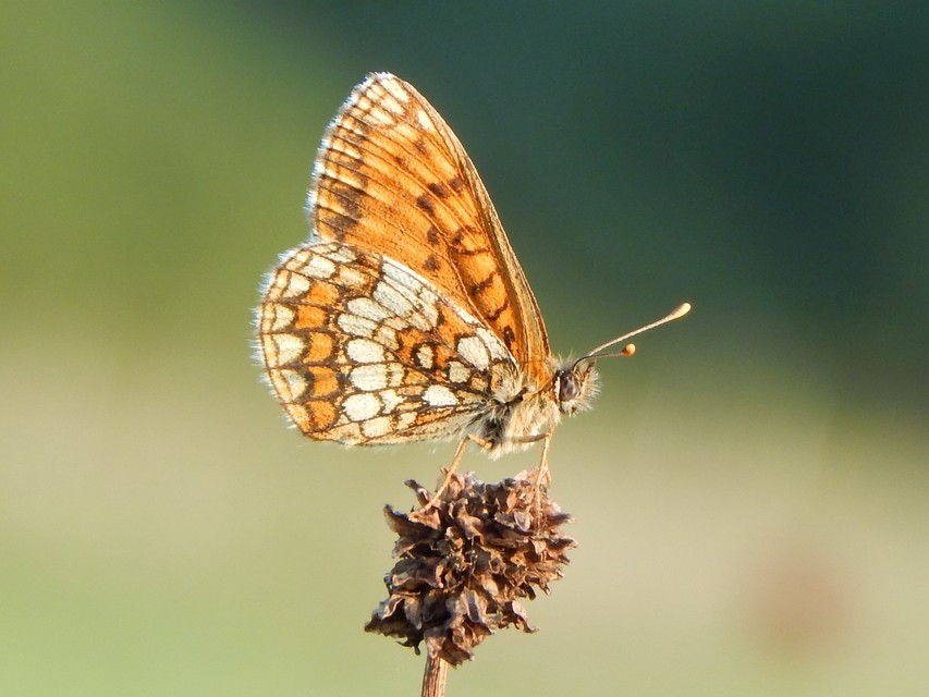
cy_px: 348
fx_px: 9287
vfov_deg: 4.3
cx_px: 464
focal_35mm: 346
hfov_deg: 5.7
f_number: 5.7
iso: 125
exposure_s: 1/60
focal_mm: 62.2
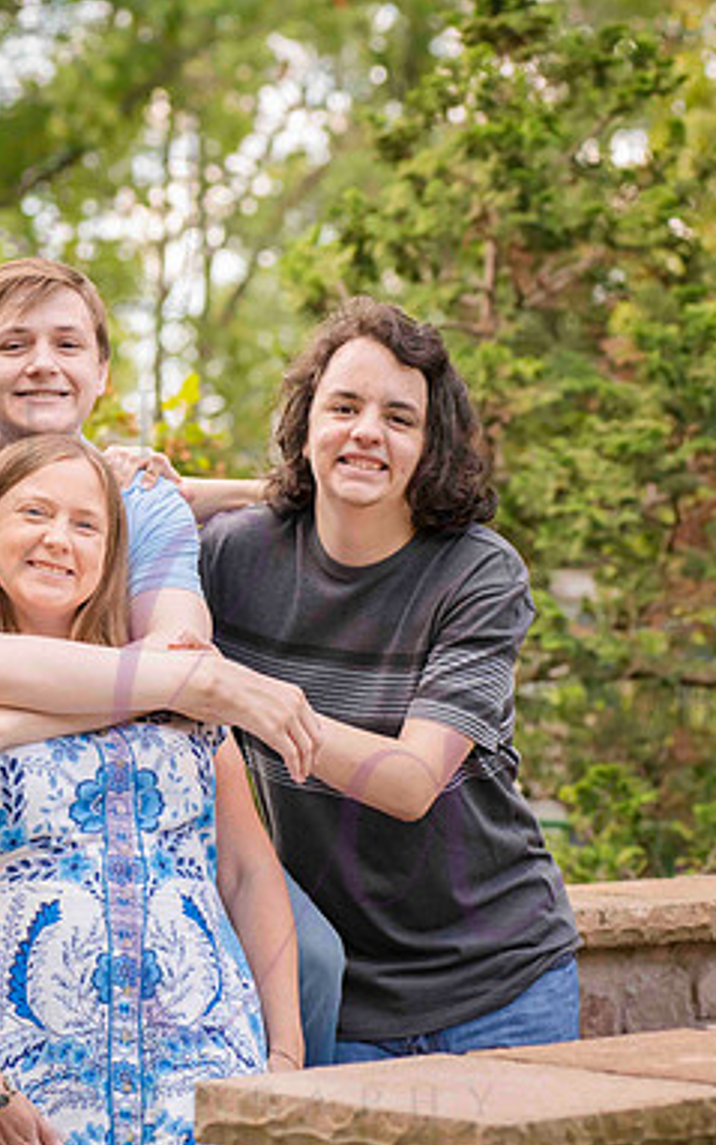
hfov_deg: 9.8
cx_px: 24
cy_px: 571
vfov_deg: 15.7
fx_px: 4149
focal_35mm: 133
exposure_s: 1/320
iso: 400
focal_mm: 86
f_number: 5
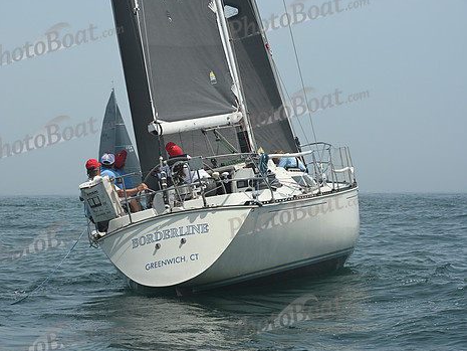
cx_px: 177
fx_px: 1781
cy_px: 174
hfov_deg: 14.9
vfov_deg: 11.2
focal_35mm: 132
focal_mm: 110
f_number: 8
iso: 320
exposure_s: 1/1250
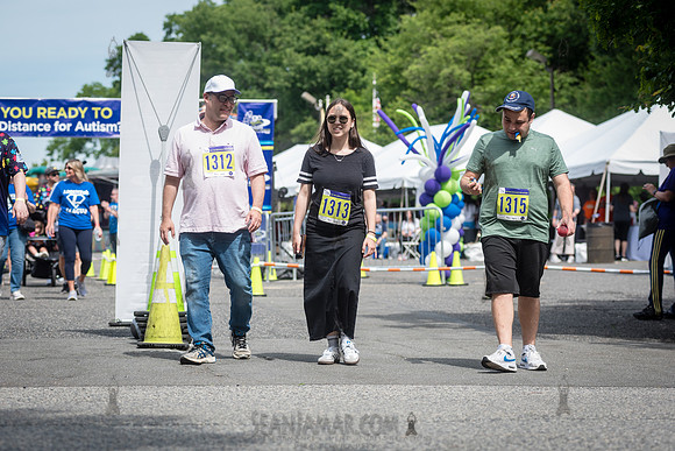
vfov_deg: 12.7
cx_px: 332
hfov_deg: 18.9
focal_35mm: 108
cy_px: 226
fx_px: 2028
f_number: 4.5
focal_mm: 105
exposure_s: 1/1000
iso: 250
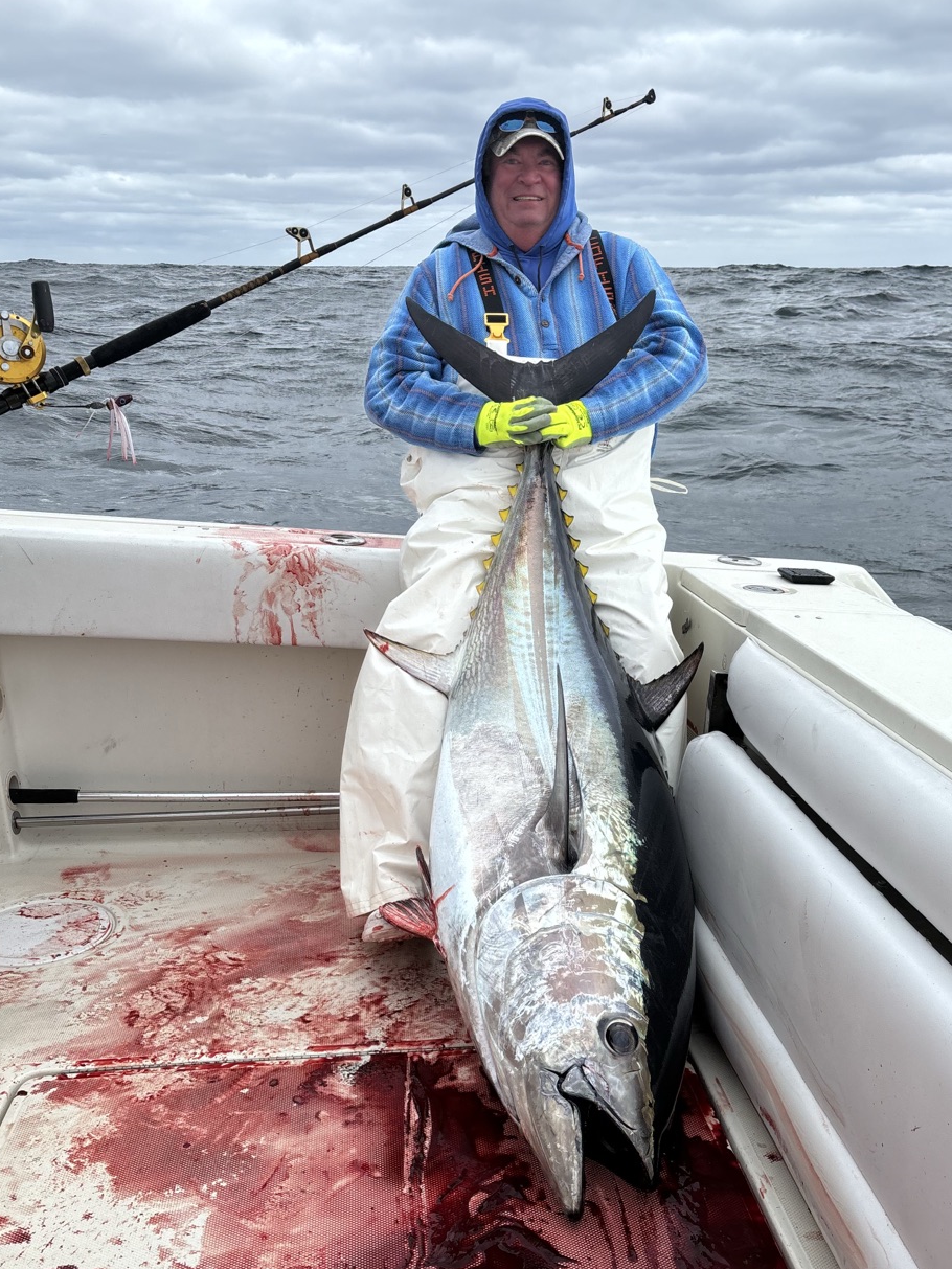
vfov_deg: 59.9
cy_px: 678
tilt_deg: -19.8
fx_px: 1100
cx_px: 522
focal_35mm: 30
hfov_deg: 46.7
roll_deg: -0.5
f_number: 1.6
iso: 50
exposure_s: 1/1381
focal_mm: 5.96
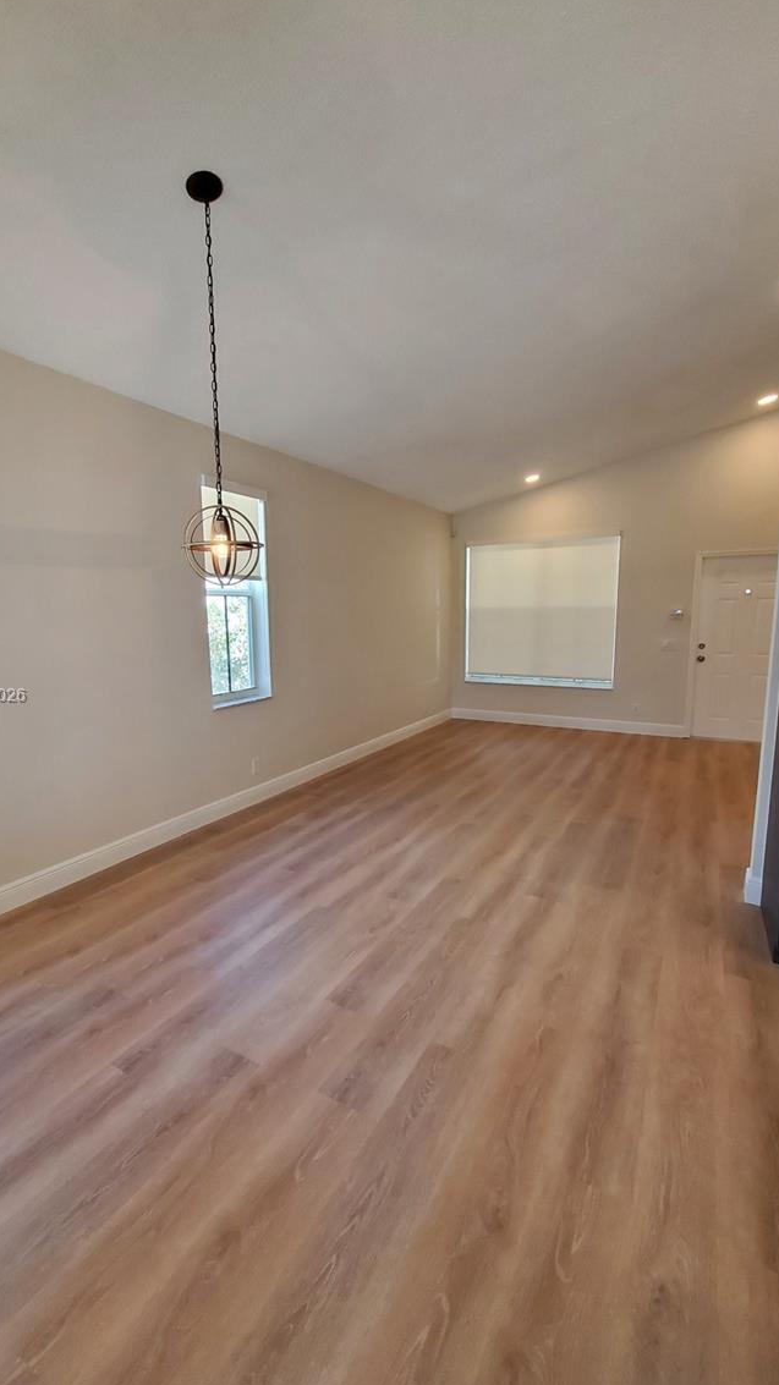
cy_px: 697
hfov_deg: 70.3
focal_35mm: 15
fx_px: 551
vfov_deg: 103.0
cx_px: 350
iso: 160
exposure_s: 1/59
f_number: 2.2
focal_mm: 1.8
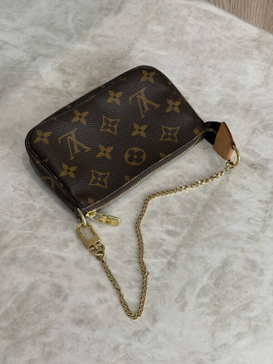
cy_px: 182
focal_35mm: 48
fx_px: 505
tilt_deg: -56.3
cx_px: 136
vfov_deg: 39.7
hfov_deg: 30.3
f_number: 1.78
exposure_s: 1/60
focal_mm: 6.76
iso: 50
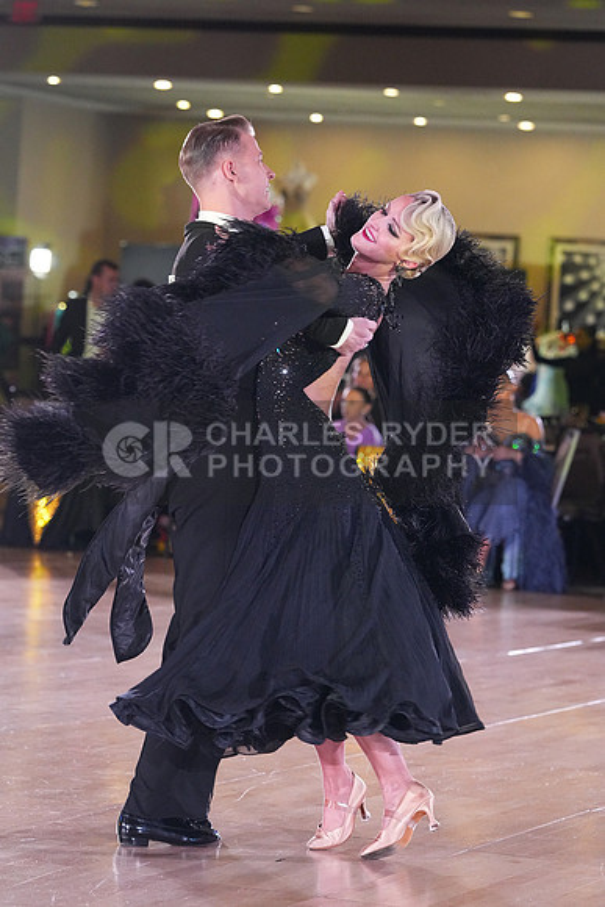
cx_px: 302
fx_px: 3401
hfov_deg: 10.2
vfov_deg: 15.2
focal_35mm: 135
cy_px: 454
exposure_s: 1/400
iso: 8000
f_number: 5
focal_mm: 135
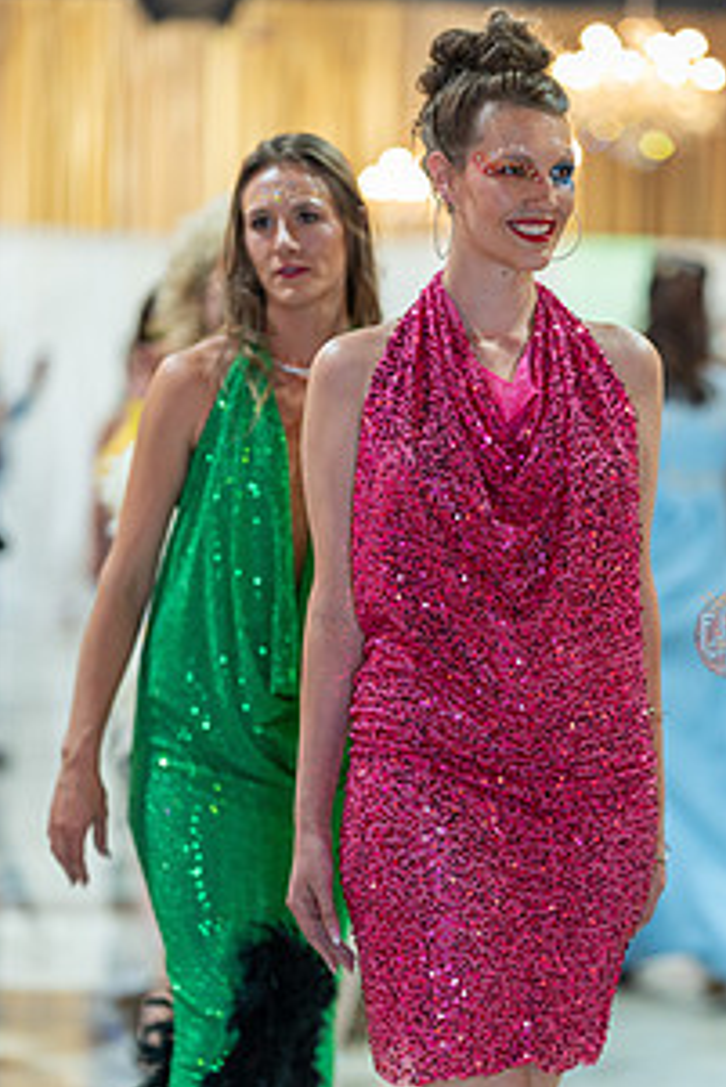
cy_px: 646
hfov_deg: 10.8
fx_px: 3837
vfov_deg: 16.1
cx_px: 535
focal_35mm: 127
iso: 320
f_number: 1.4
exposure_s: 1/160
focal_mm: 85
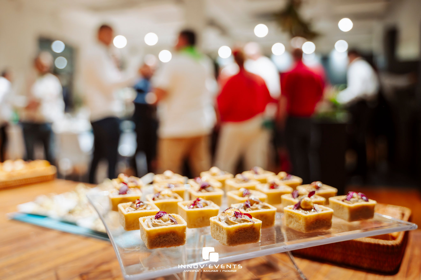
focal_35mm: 32
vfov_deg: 41.3
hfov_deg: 58.9
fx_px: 373
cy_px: 136
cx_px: 205
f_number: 2.8
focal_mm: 31
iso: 5000
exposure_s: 1/320
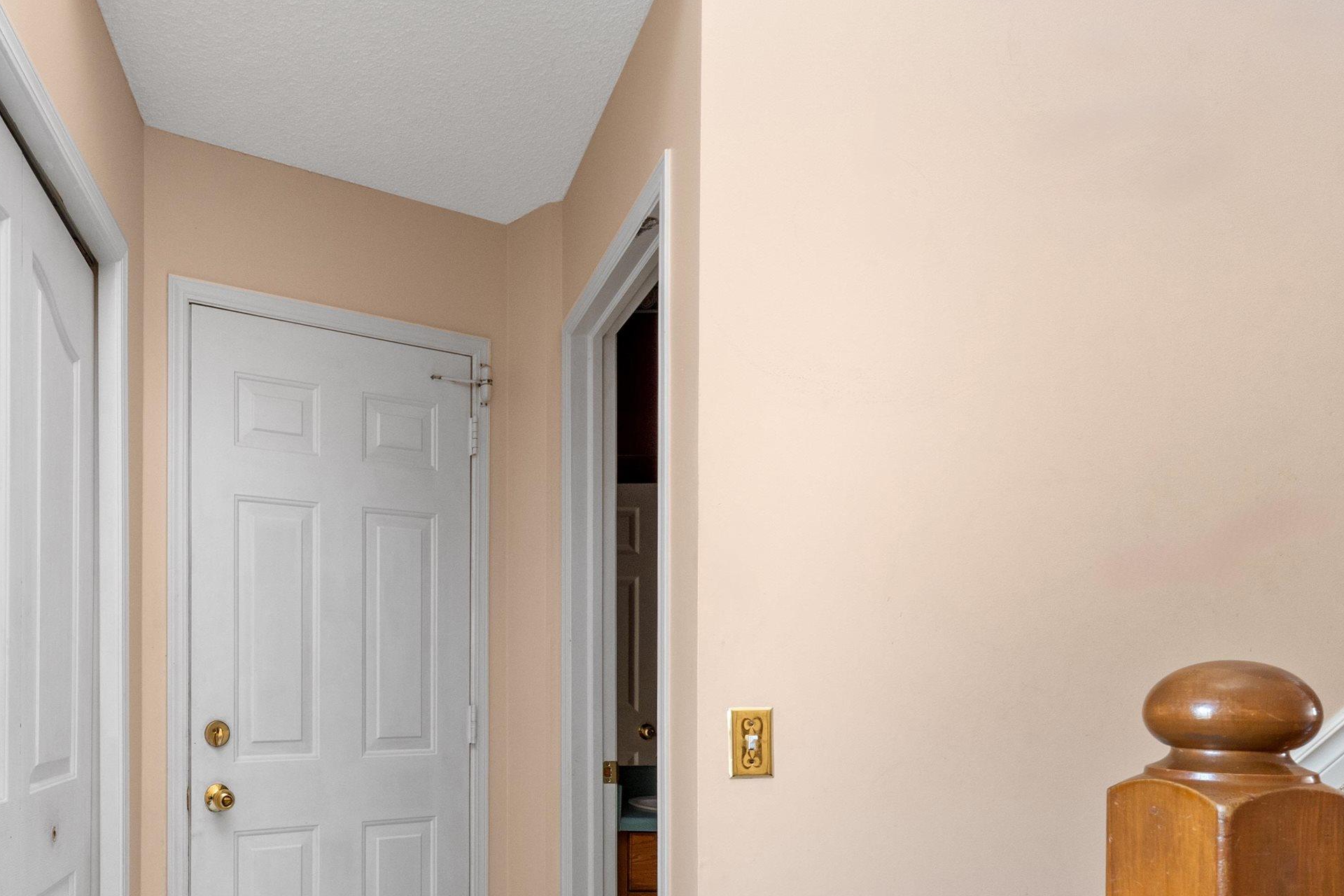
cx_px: 349
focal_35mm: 24
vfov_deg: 50.3
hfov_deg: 69.3
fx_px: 896
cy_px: 700
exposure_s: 1.3
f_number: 11
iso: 400
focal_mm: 10
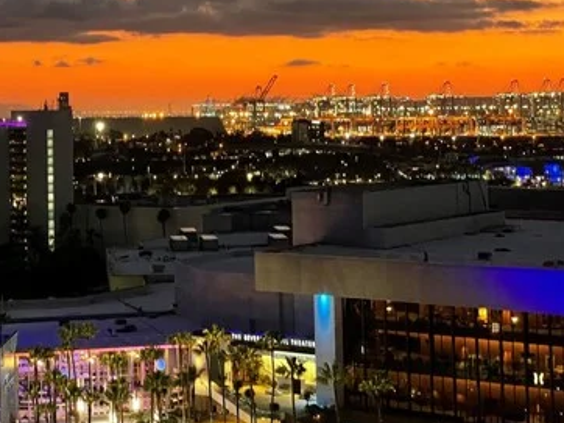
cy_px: 67
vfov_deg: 15.9
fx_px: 1498
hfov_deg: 21.2
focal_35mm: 92
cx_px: 156
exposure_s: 1/40
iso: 640
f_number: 2
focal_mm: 6
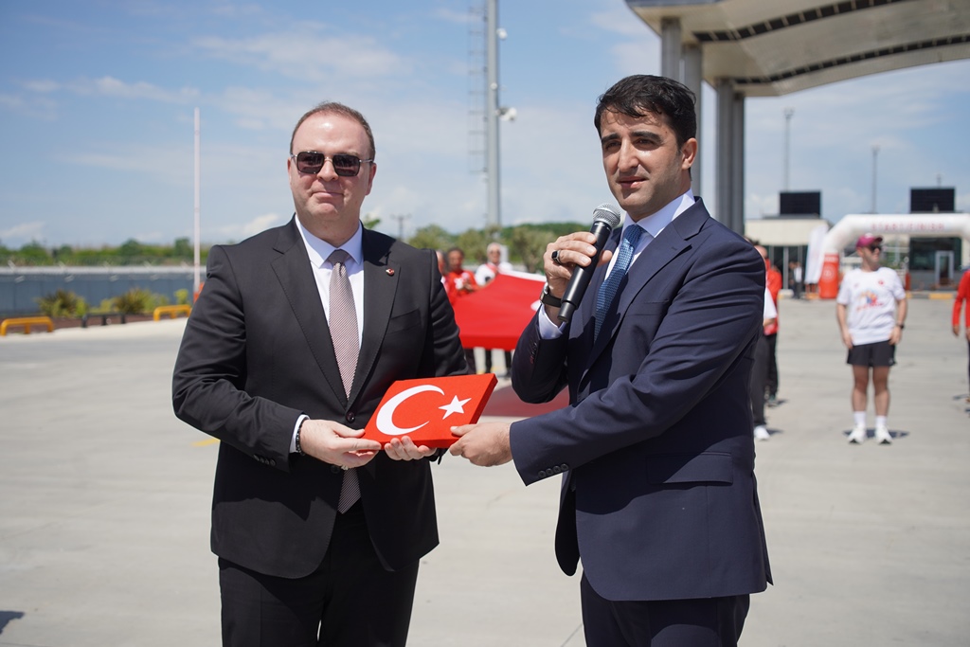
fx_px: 1266
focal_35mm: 47
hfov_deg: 41.9
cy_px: 324
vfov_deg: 28.7
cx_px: 485
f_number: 4.5
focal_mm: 47
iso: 100
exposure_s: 1/1250
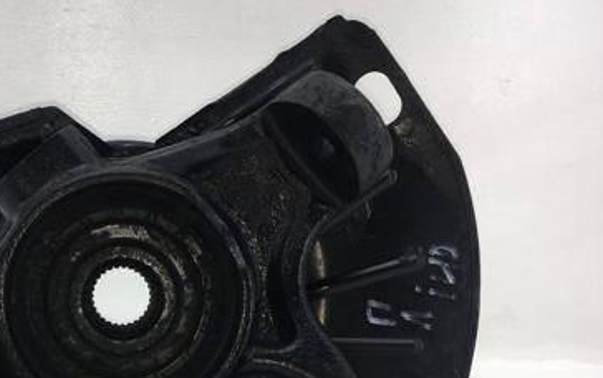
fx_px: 888
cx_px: 123
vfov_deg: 23.1
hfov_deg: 36.3
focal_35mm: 54
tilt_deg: -19.9
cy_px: 370
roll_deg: -1.9
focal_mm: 4.15
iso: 25
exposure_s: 1/276
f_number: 2.2
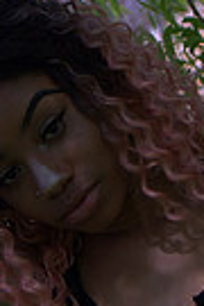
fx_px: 1485
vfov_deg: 11.8
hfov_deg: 7.9
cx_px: 51
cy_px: 131
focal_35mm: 175
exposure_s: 1/160
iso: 100
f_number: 5
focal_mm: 35
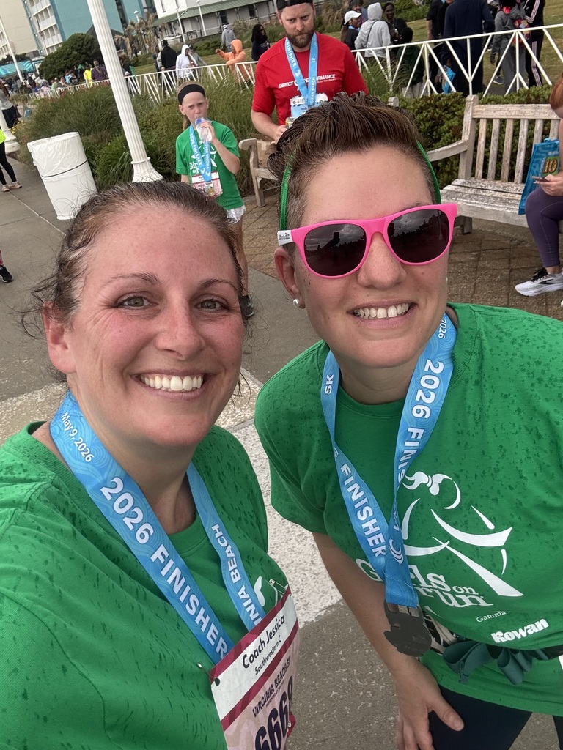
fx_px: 651
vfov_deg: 60.0
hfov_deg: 46.8
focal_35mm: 30
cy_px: 375
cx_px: 282
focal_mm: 2.69
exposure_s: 1/121
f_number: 1.9
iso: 32
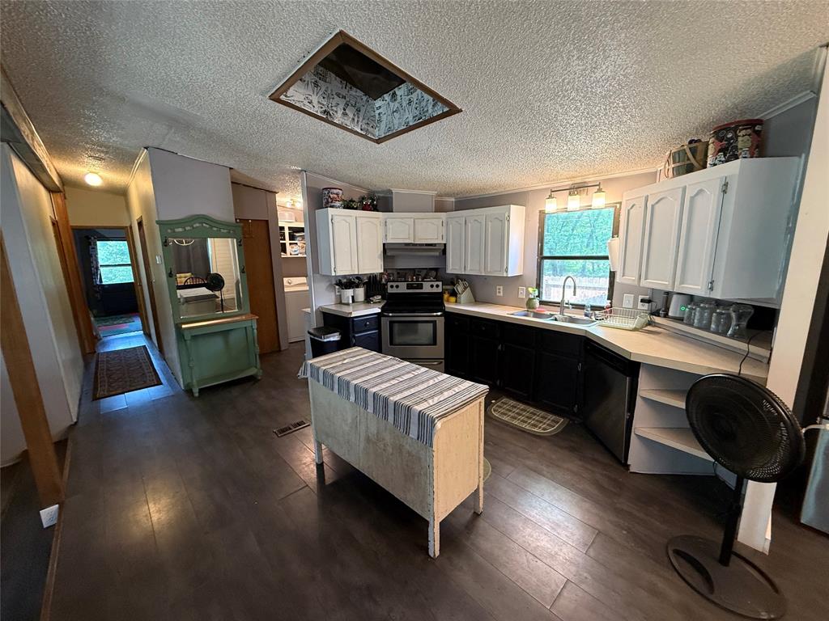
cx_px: 414
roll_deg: +1.4
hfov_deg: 102.1
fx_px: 335
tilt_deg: -10.4
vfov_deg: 85.7
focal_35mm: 14
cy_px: 310
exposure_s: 1/60
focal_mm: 2.22
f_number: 2.2
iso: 400
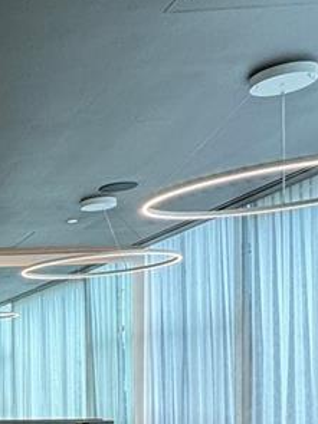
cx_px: -229
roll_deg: +1.6
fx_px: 699
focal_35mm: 57
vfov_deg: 31.9
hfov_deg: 19.9
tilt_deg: -1.9
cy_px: 392
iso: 200
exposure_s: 1/120
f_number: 2.2
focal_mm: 2.22
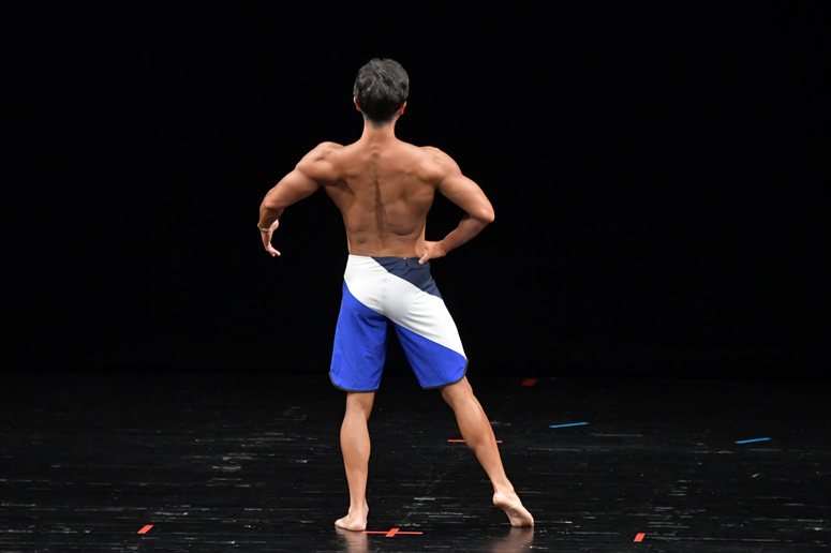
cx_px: 416
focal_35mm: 285
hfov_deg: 7.2
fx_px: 6576
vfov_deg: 4.8
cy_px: 276
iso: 3200
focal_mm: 190
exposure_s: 1/400
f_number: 5.6
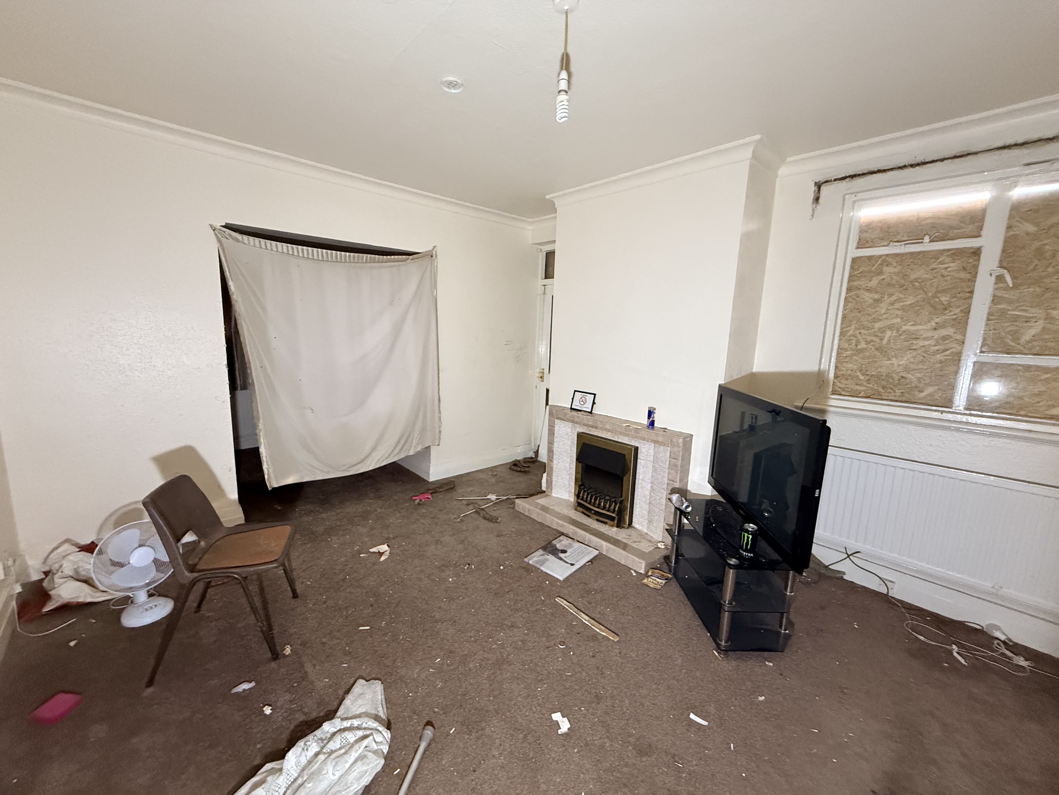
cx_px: 530
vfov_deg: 85.7
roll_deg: -2.0
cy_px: 398
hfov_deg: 102.1
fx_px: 428
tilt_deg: -8.6
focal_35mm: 14
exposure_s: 1/60
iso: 640
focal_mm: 2.22
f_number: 2.2
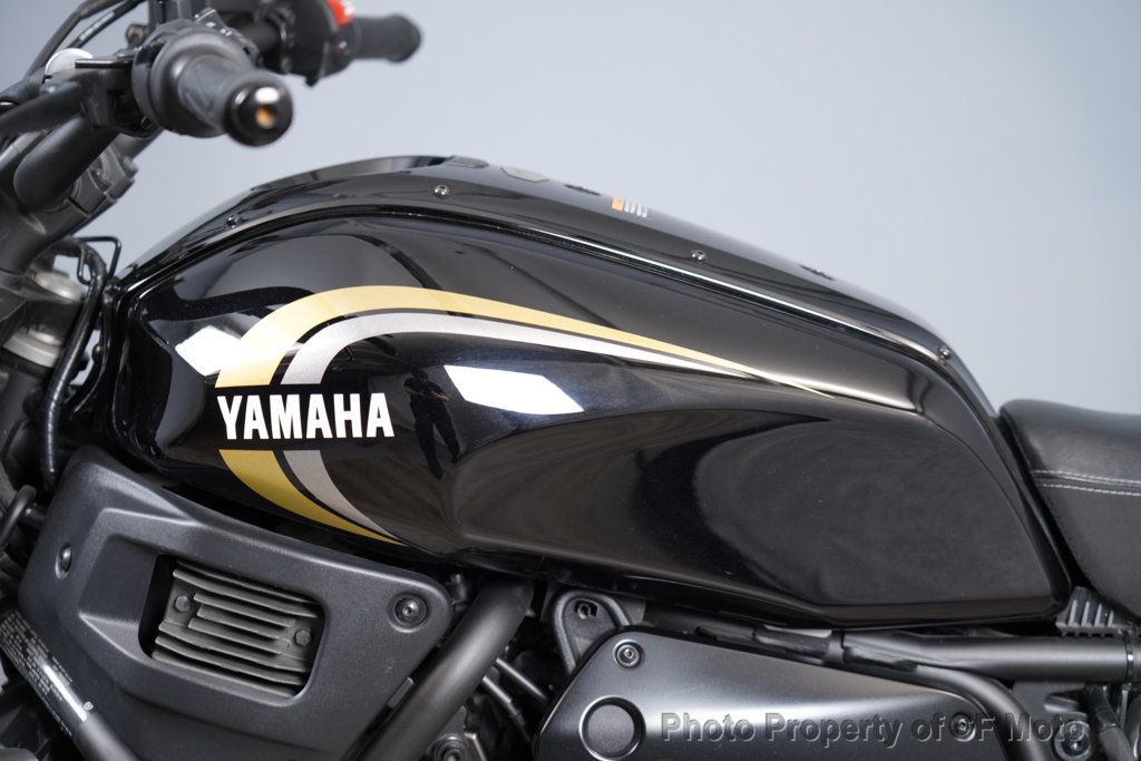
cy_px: 380
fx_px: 2599
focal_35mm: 82
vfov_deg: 16.7
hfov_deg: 24.8
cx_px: 570
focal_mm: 82
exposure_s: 1/100
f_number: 4
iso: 1600
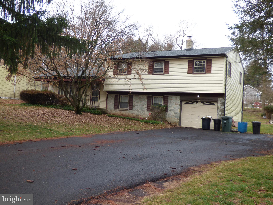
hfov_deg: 51.4
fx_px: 284
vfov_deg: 39.7
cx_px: 136
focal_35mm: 36
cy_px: 102
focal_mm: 6.18
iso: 100
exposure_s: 1/125
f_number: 3.4
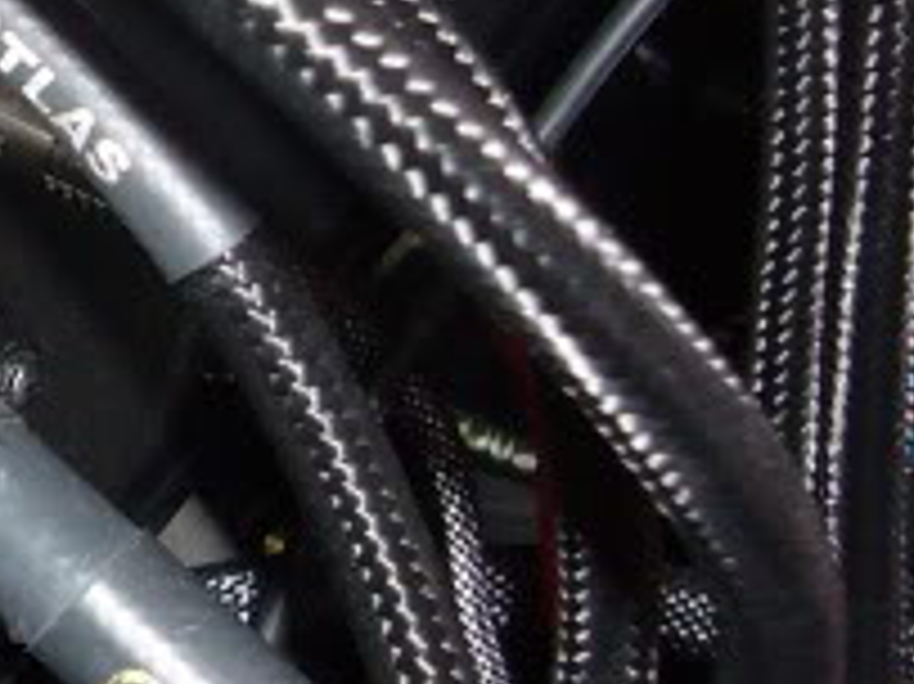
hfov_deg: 9.6
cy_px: 14
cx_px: -626
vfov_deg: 7.5
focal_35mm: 197
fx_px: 5199
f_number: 3.2
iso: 80
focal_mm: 6.4
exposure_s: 1/30
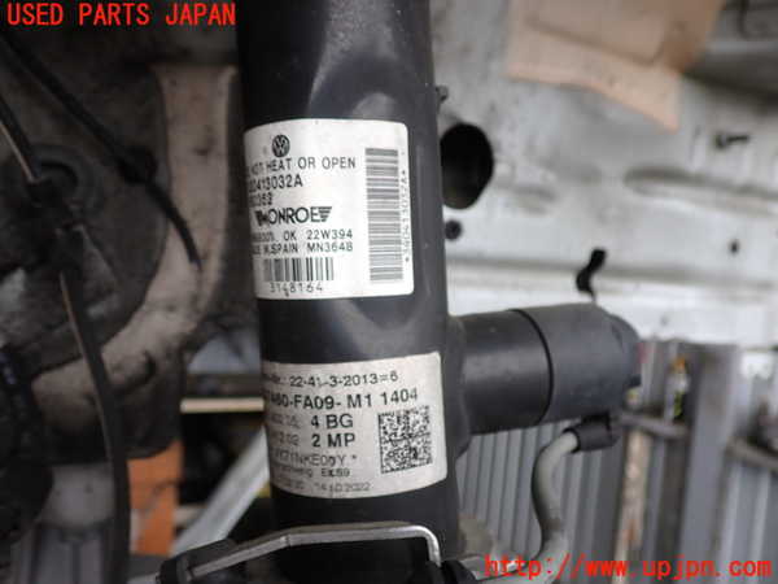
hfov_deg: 60.0
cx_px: 389
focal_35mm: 30
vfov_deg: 46.8
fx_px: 674
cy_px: 292
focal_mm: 5.4
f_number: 2.3
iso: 100
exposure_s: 1/100
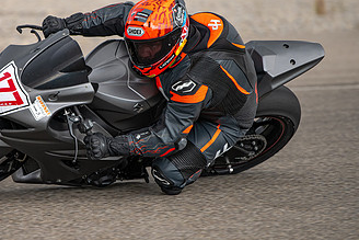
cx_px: 107
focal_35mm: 354
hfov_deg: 5.8
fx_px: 3532
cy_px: 118
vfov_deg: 3.9
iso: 140
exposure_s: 1/1250
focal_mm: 200
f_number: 2.8
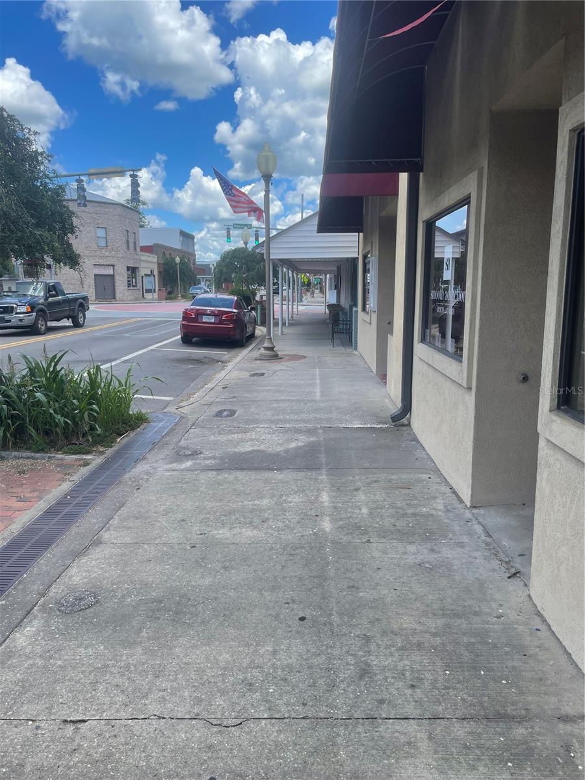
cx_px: 292
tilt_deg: -9.6
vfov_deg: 67.3
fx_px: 586
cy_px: 390
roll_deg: +1.4
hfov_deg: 53.1
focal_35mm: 26
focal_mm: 4.2
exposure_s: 1/1135
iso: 32
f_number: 1.6
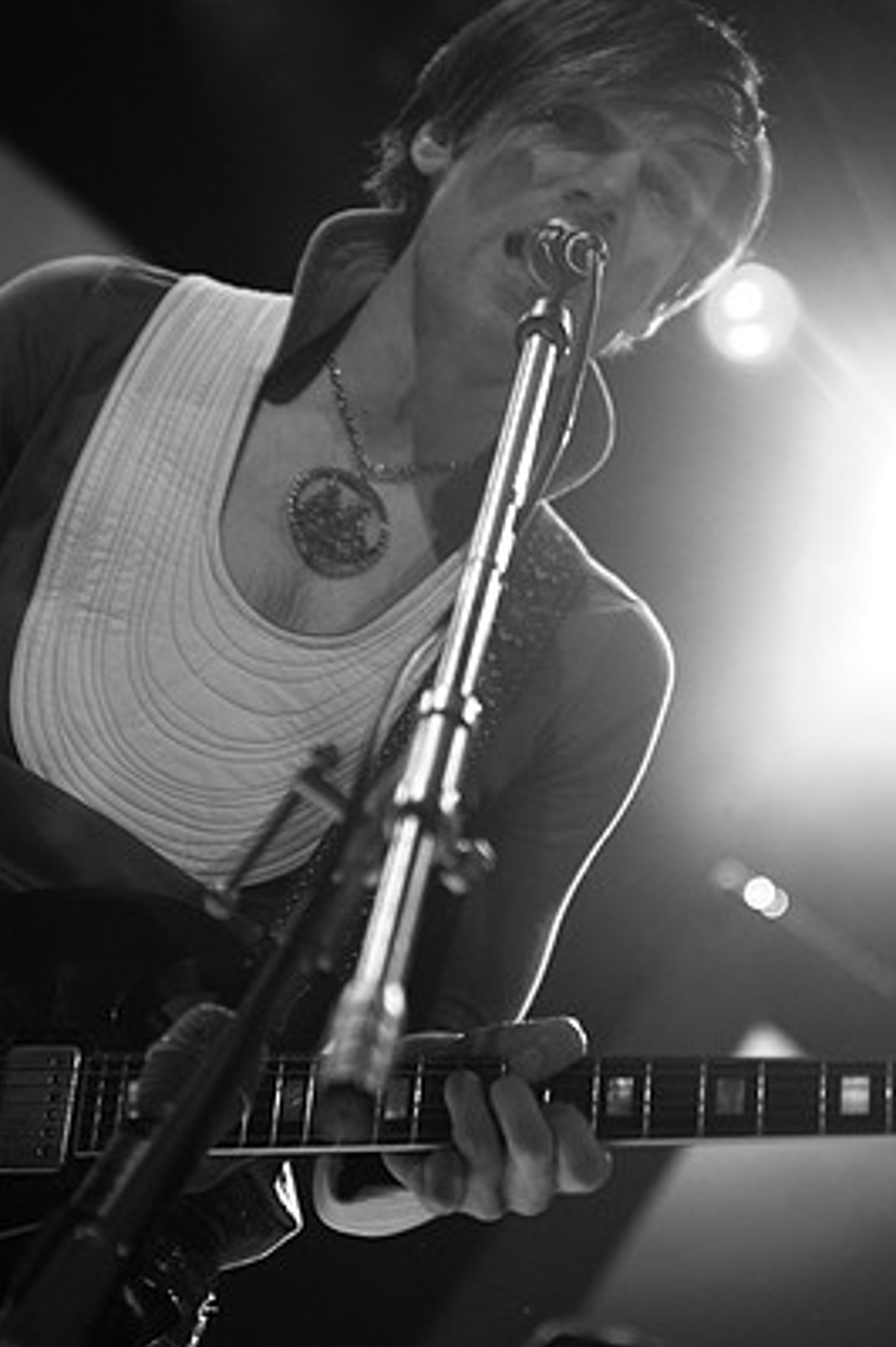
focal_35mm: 118
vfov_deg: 17.4
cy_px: 653
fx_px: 4413
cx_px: 467
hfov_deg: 11.6
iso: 800
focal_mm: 70
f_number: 2.8
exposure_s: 1/125
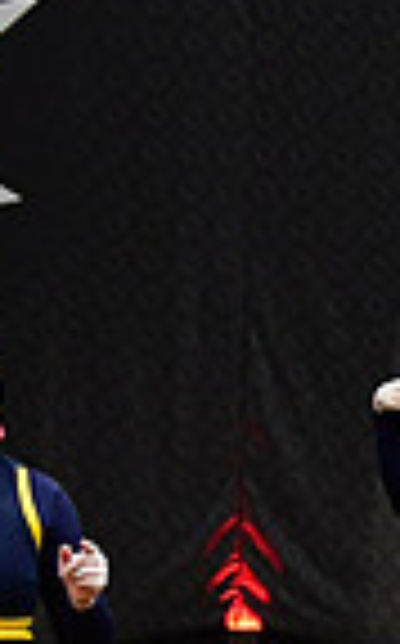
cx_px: 1236
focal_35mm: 434
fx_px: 7593
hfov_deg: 3.0
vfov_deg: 4.8
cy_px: 736
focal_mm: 70
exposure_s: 1/500
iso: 4000
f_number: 4
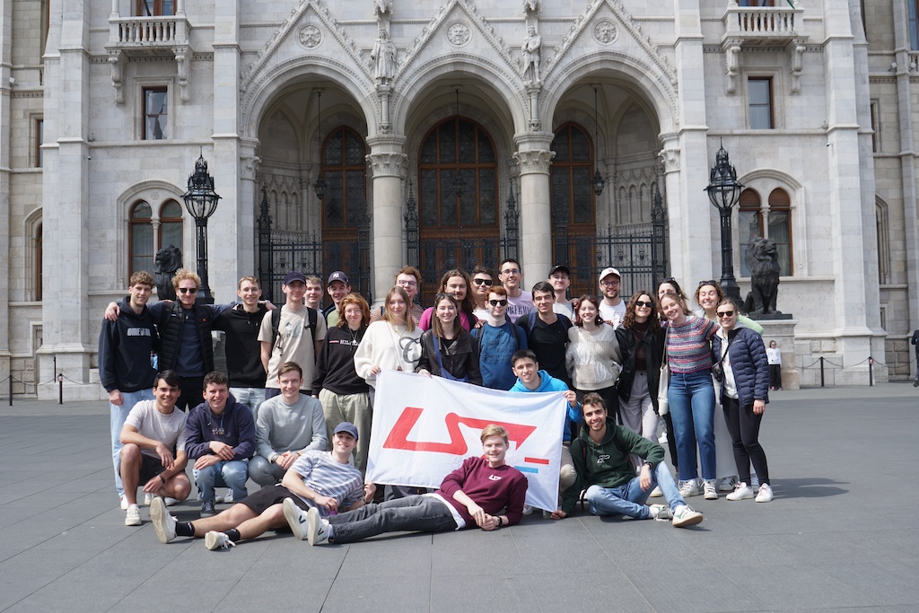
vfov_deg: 31.9
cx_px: 460
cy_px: 306
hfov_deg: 46.4
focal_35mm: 42
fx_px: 1072
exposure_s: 1/640
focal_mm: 28
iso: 100
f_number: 4.5
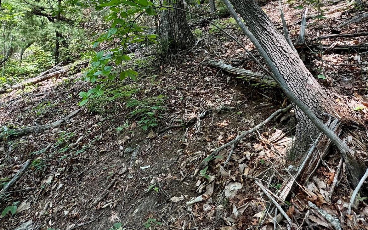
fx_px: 261
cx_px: 172
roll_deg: -1.1
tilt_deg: +16.5
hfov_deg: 70.3
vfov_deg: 41.4
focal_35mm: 26
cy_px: 0
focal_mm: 2.22
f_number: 2.2
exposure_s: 1/99
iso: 50
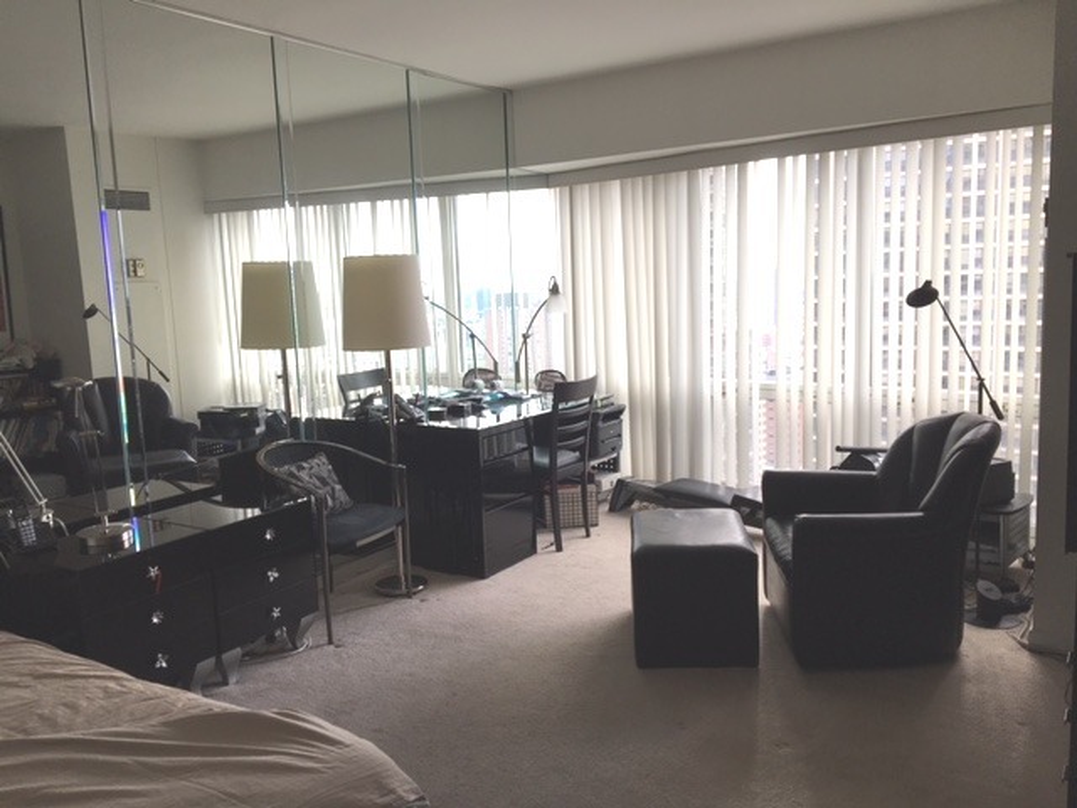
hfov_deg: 61.7
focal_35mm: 29
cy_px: 404
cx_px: 538
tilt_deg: -6.7
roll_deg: +2.0
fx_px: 902
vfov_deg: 48.2
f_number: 2.2
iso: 25
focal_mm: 4.15
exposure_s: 1/120
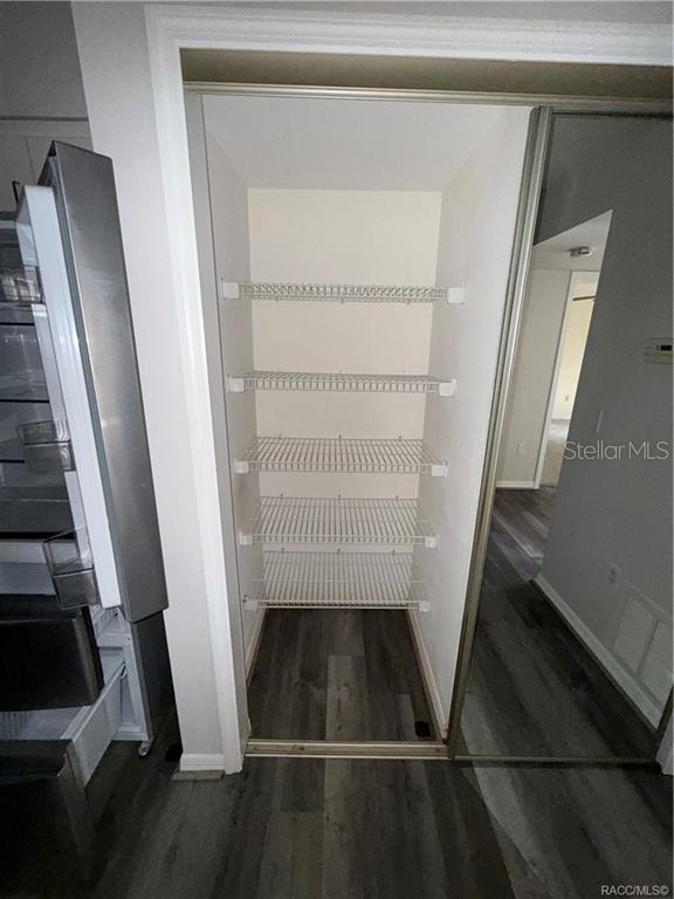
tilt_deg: -14.6
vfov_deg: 102.1
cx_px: 337
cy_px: 450
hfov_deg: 85.7
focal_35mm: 14
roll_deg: -0.9
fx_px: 363
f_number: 2.2
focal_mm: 2.22
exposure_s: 1/60
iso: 200
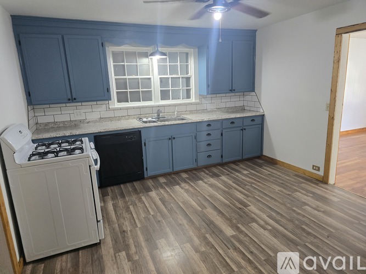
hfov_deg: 73.9
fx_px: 243
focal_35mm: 23
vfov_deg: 58.9
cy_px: 137
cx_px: 183
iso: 640
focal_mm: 6.3
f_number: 1.7
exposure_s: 1/120
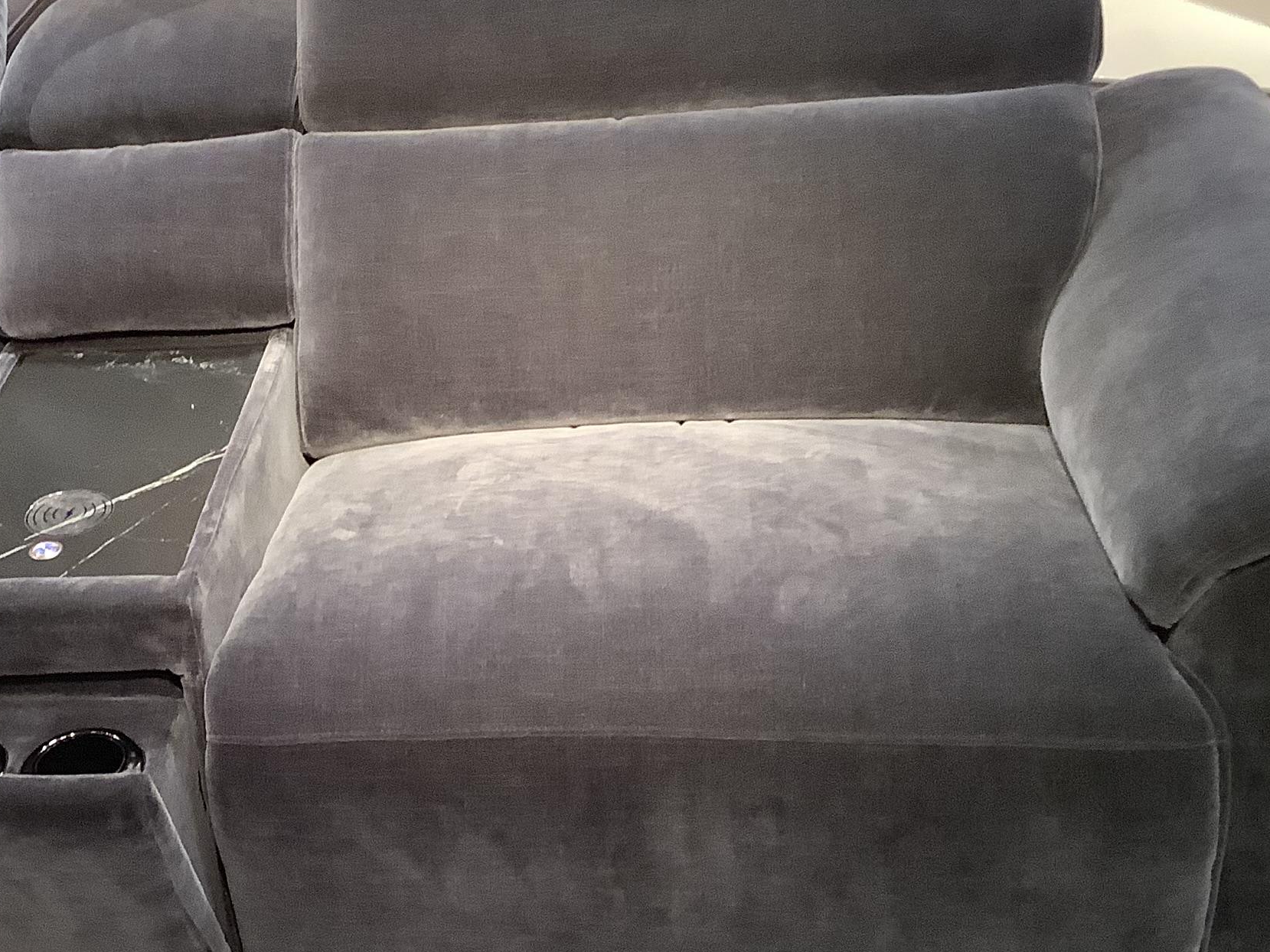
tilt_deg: -31.5
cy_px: 557
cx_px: 284
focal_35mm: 61
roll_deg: +8.1
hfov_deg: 31.0
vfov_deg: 24.0
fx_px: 2238
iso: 320
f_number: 2.4
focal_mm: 3.3
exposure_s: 1/50
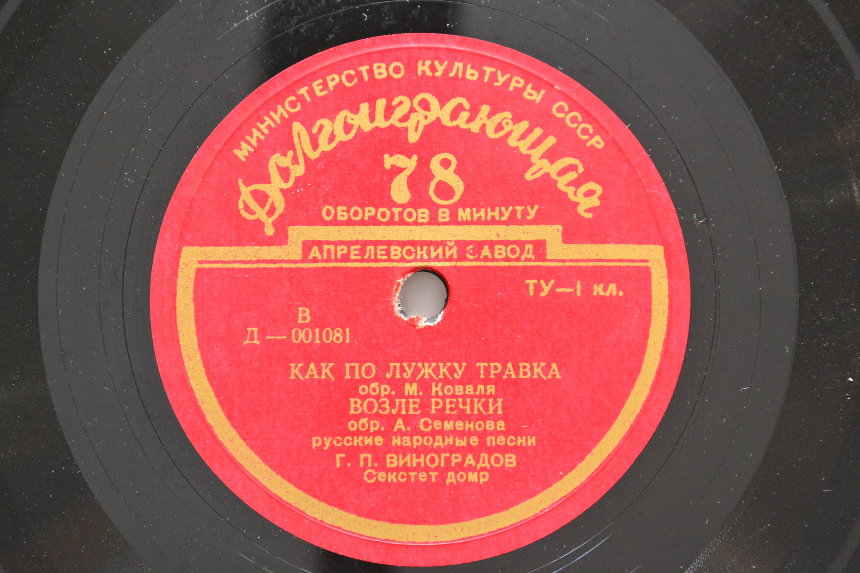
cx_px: 430
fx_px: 1791
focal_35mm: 75
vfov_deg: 18.2
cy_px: 286
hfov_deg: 27.0
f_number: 7.1
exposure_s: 1/160
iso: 1600
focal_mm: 50
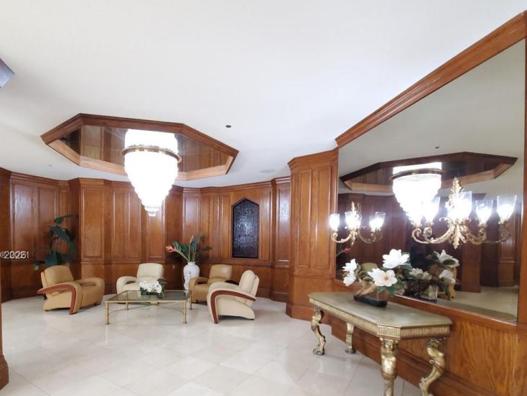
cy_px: 256
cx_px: 237
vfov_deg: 73.0
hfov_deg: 90.7
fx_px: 259
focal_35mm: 17
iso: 800
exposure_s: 1/13
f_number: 2.2
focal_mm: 1.8
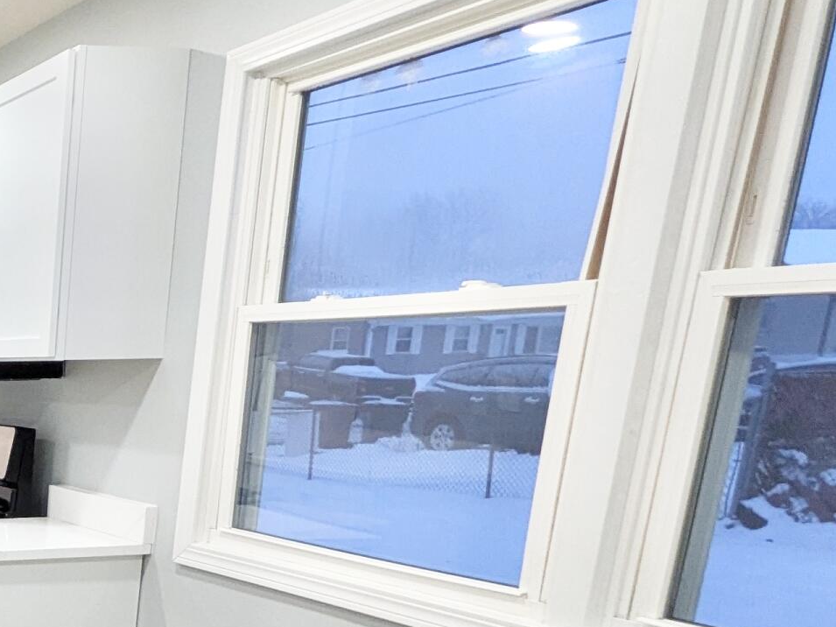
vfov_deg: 31.0
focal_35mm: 44
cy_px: 588
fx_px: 1062
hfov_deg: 28.7
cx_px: -399
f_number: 2.2
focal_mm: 1.83
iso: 58
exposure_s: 1/30
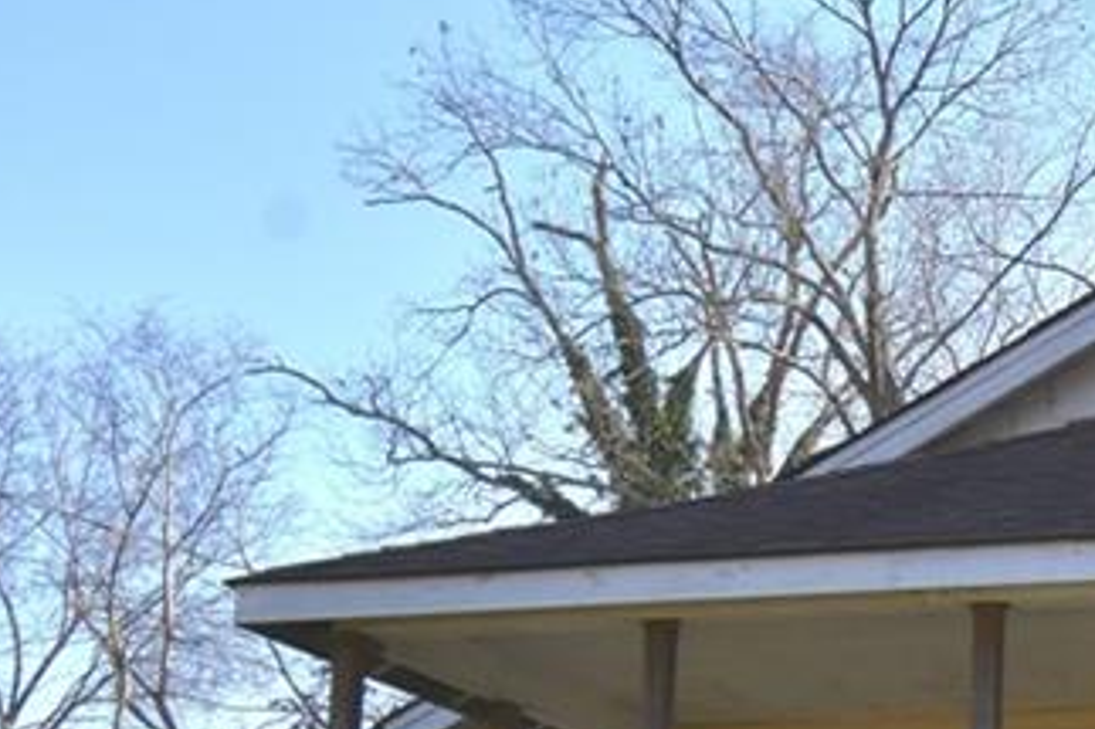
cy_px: 905
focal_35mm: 95
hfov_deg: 19.4
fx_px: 2888
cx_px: 1519
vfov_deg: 13.9
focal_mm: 20
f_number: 8
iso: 250
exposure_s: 1/500
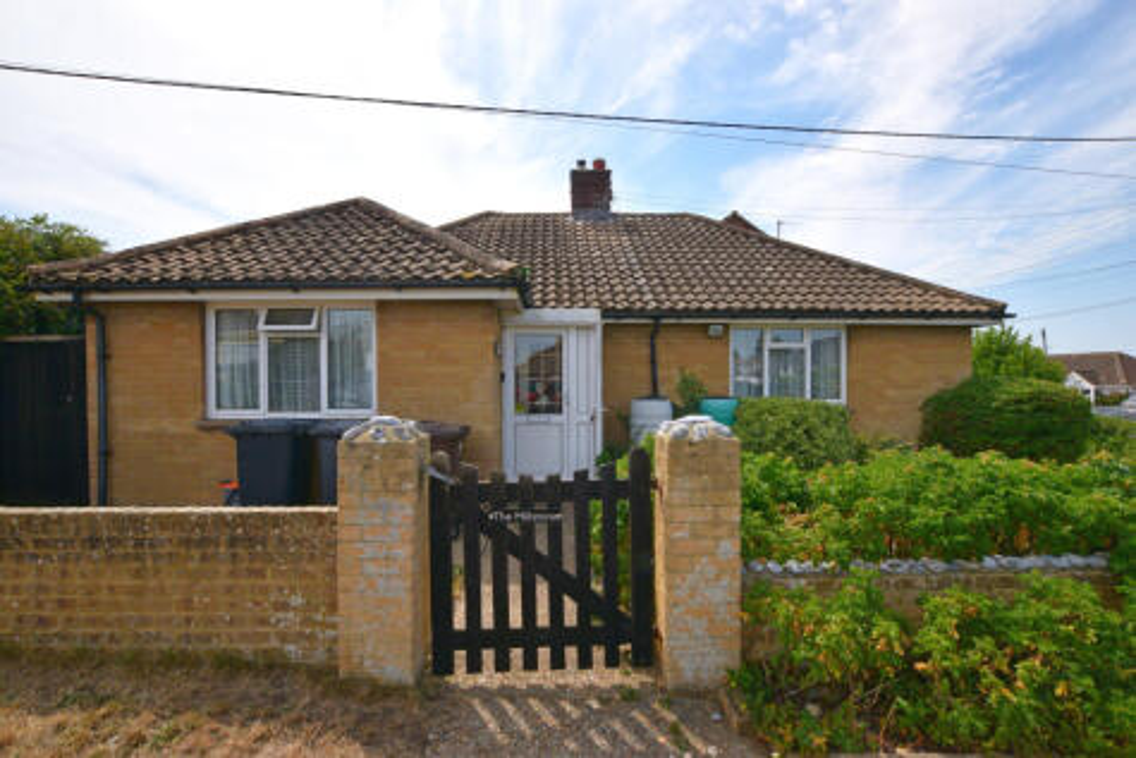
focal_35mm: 15
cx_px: 568
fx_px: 473
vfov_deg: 77.4
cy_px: 379
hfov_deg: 100.4
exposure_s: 1/500
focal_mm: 10
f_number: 11
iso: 320
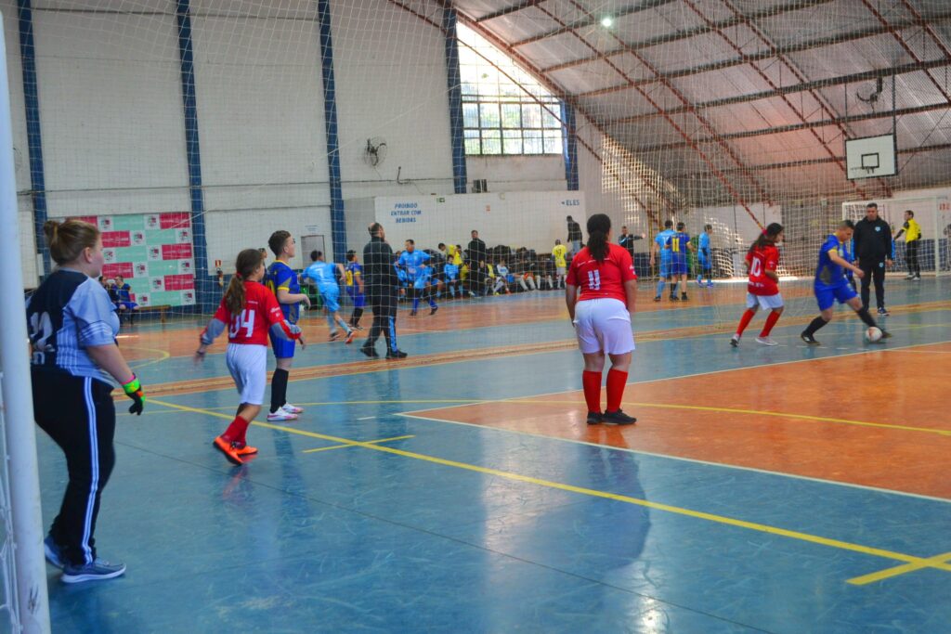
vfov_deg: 28.1
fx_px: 1268
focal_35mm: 48
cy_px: 317
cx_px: 476
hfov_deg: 41.1
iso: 800
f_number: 4.8
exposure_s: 1/60
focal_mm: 32
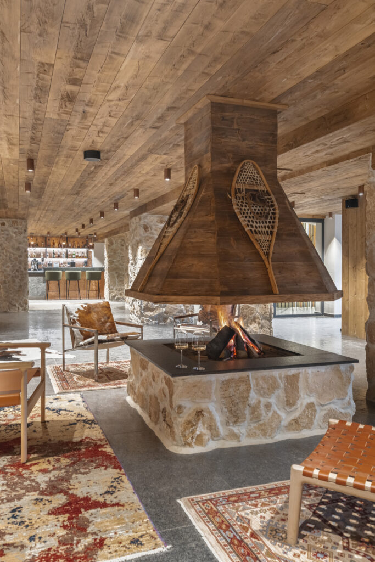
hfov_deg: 45.0
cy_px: 281
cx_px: 188
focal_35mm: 29
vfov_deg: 63.7
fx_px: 453
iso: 640
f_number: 8
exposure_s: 1/3
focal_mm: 29
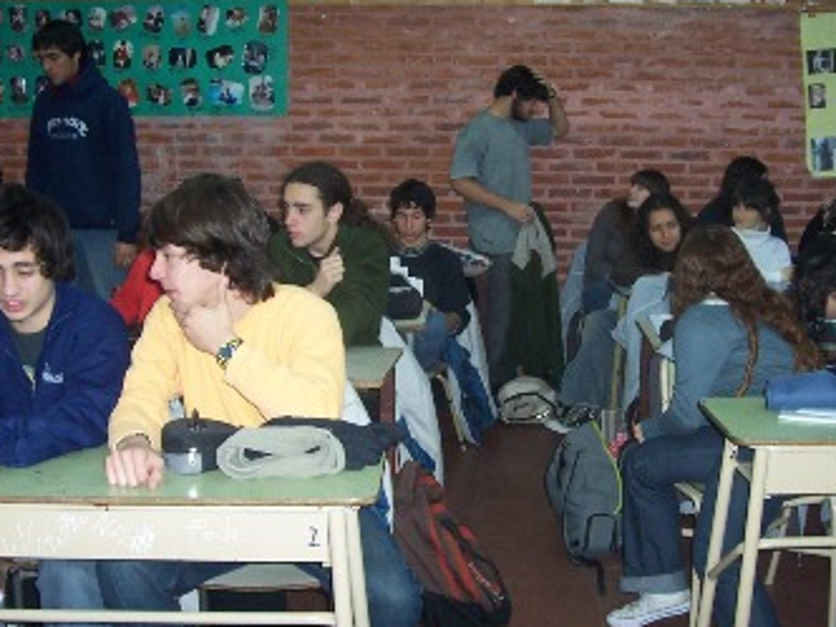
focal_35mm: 50
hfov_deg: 37.9
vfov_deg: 29.1
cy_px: 320
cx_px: 526
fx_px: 1208
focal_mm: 5.6
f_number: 2.8
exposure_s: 1/60
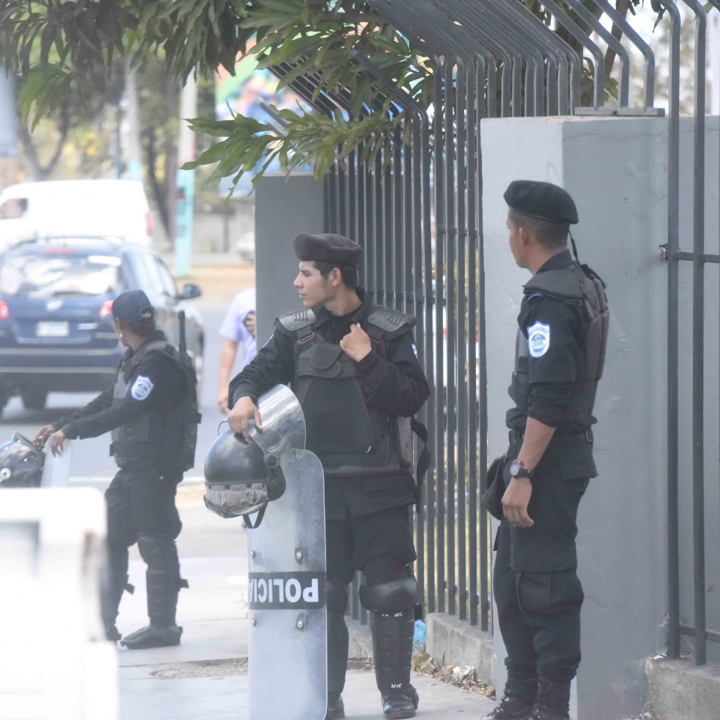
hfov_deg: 7.0
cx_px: 335
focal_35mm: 249
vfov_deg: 7.0
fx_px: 5859
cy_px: 361
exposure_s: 1/800
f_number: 8
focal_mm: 195
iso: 11400
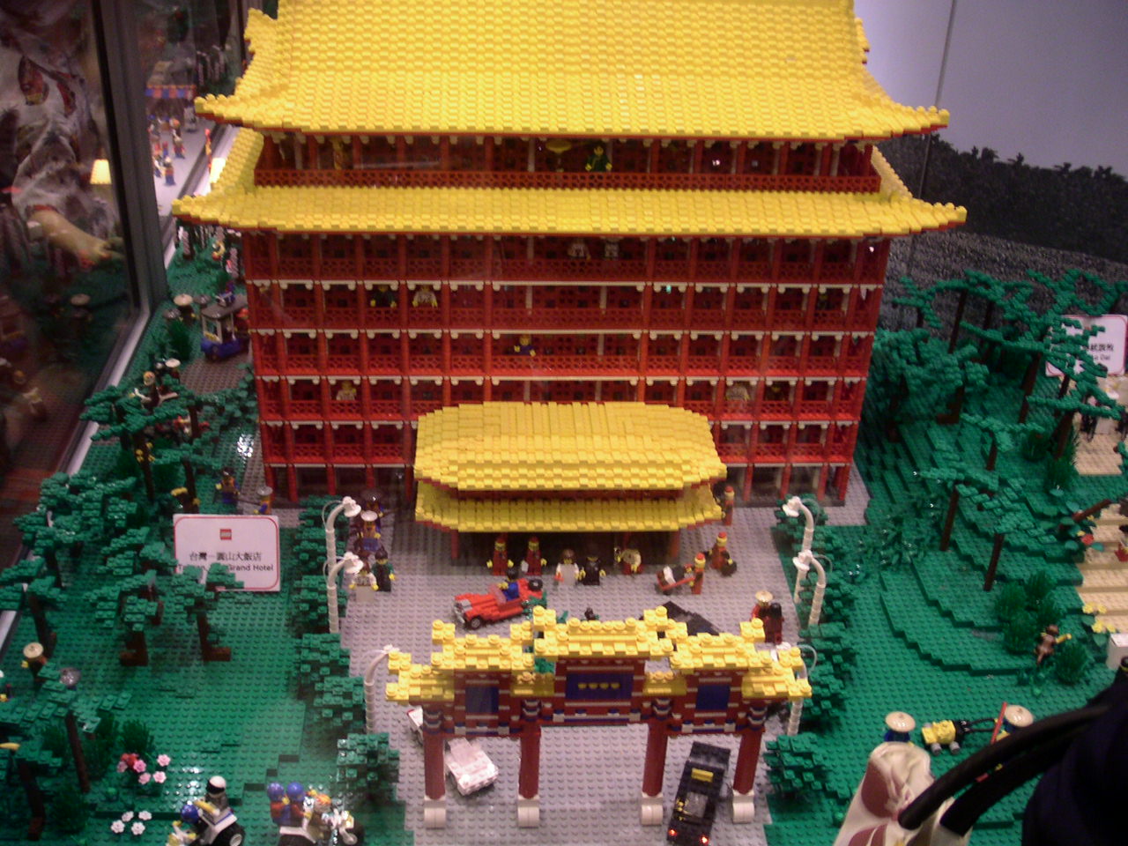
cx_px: 564
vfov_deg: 37.7
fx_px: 1238
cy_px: 423
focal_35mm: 38
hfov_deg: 49.0
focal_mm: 6
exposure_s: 1/10
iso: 100
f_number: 2.8
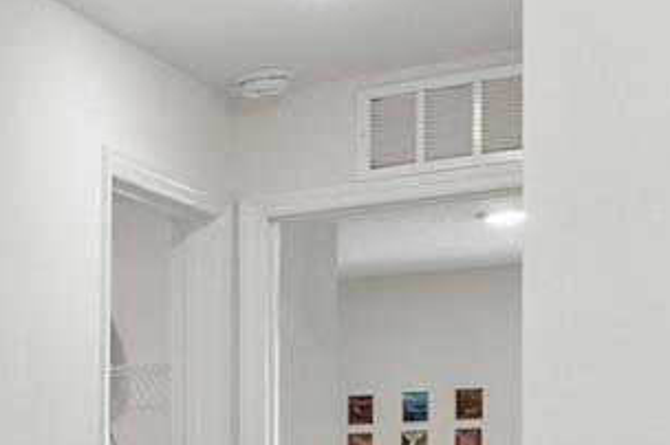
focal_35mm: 79
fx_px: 1469
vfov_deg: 16.6
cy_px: 515
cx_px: -815
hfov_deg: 16.3
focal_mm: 10
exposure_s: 1/2.5
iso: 100
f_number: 7.1
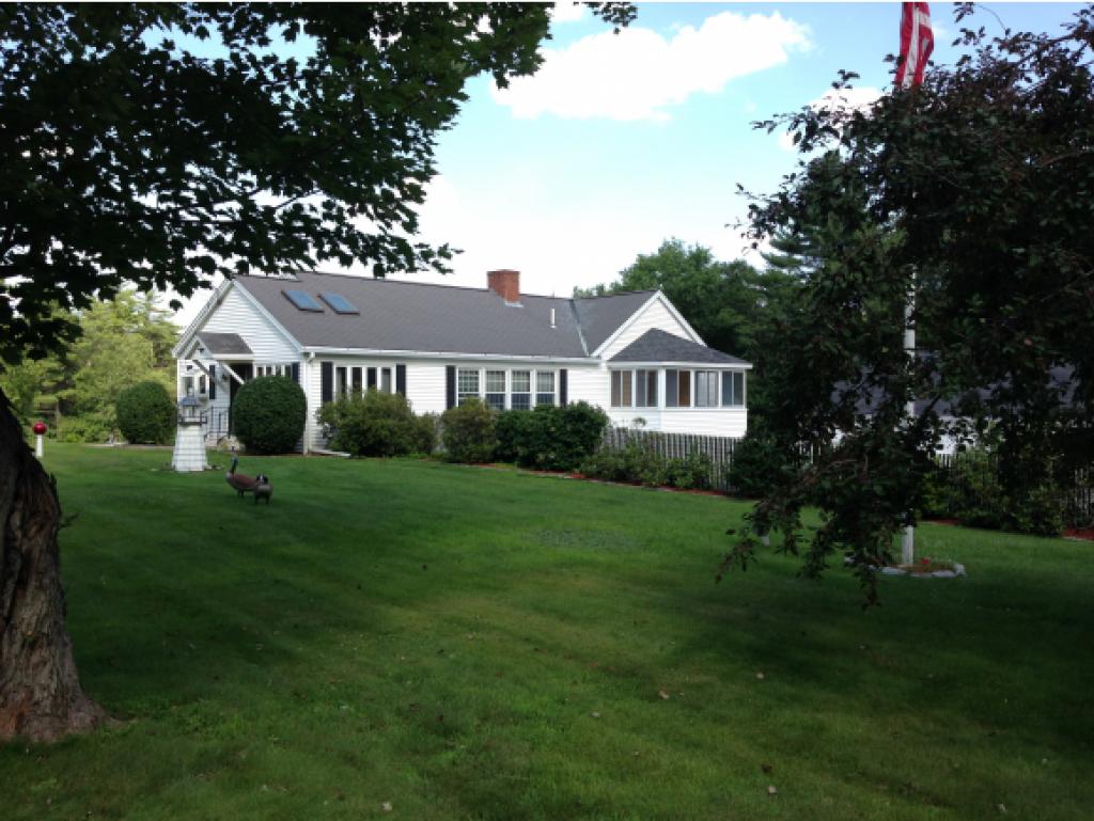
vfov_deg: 43.0
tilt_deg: -1.8
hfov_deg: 55.3
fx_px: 1043
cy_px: 410
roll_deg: +0.0
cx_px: 547
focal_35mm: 33
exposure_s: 1/531
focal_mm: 4.12
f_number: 2.4
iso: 50
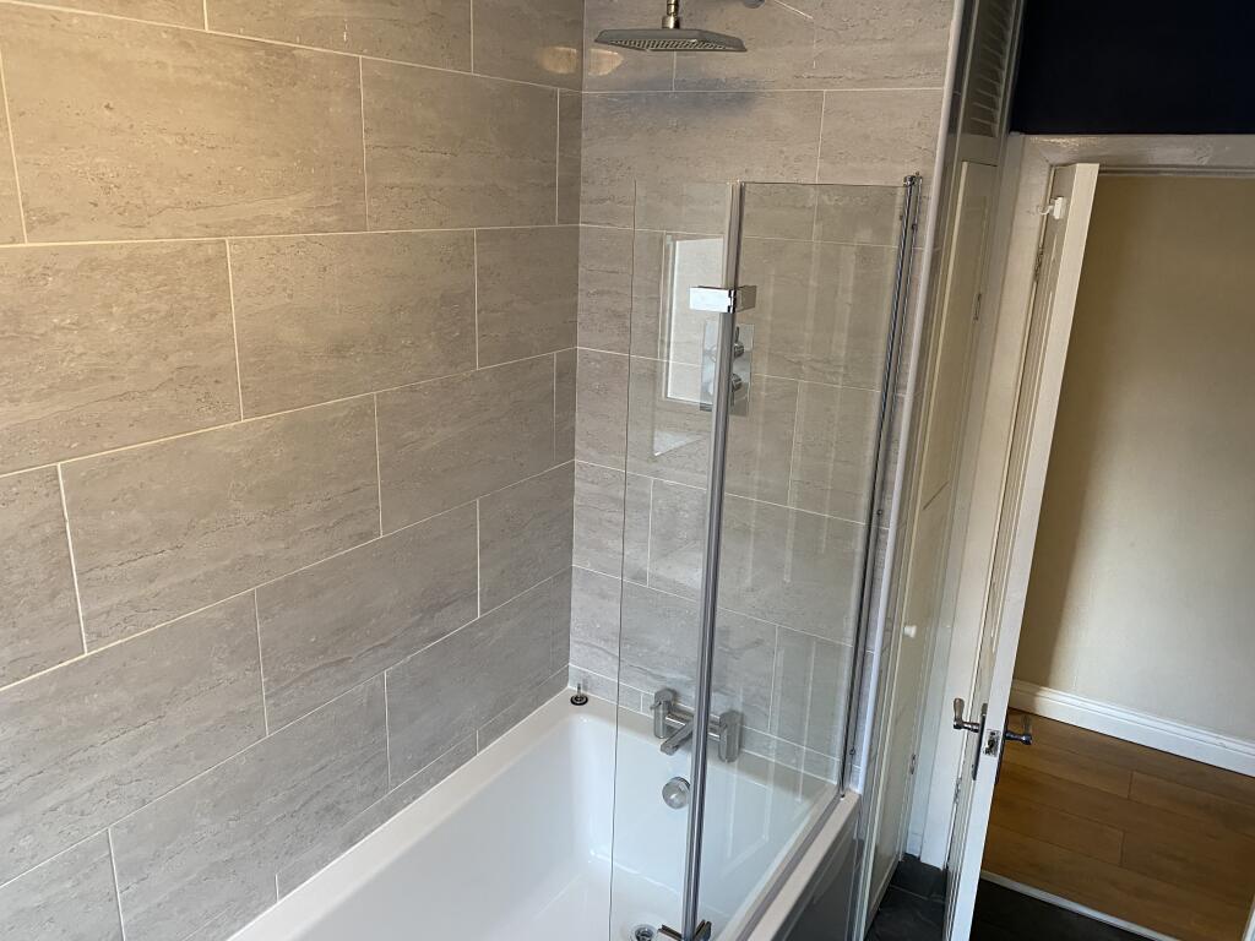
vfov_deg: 53.1
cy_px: 470
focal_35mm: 26
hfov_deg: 67.3
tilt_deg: -17.1
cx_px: 628
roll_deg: -2.9
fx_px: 943
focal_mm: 4.25
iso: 200
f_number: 1.8
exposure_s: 1/50
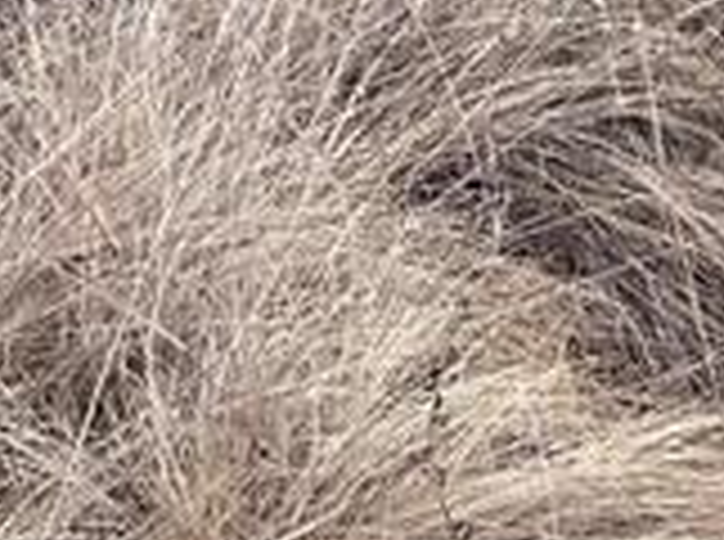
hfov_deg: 10.7
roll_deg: -1.8
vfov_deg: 9.1
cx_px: 1844
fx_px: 3193
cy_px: -544
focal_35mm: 153
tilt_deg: -20.1
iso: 80
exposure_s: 1/1339
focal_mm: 6.86
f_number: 1.78
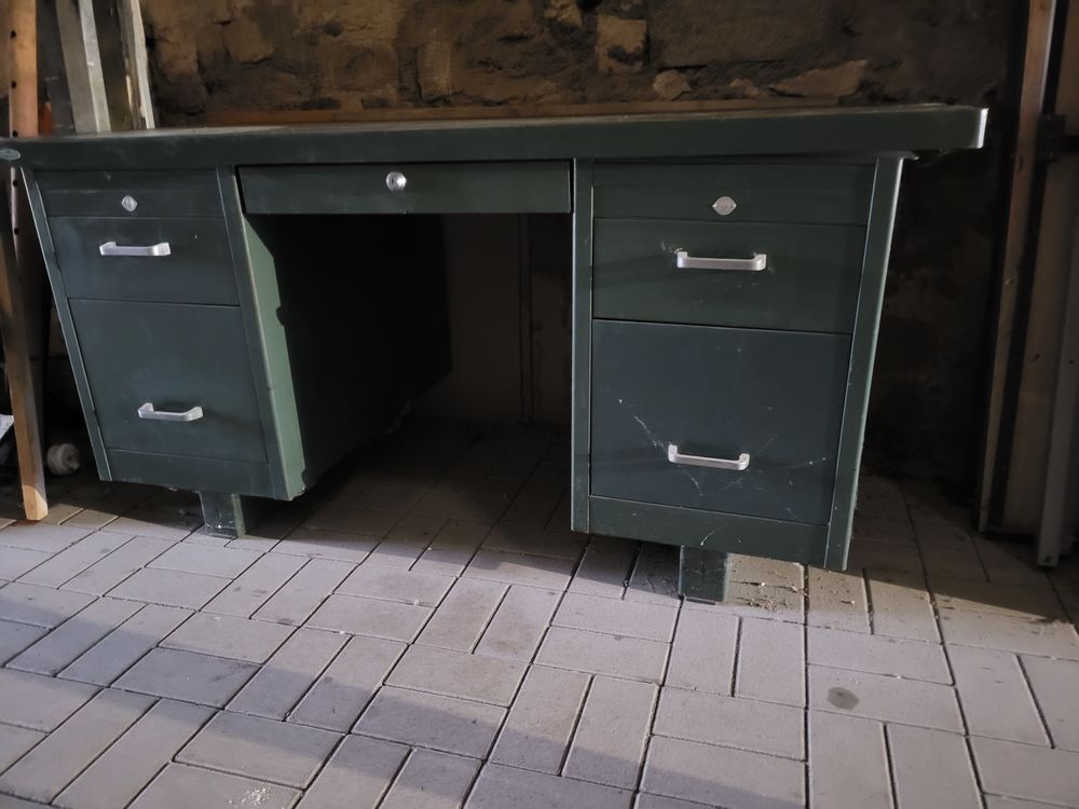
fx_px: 810
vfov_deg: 53.1
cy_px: 404
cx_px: 540
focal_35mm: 26
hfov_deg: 67.3
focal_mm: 5.4
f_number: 1.8
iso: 1250
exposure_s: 1/5
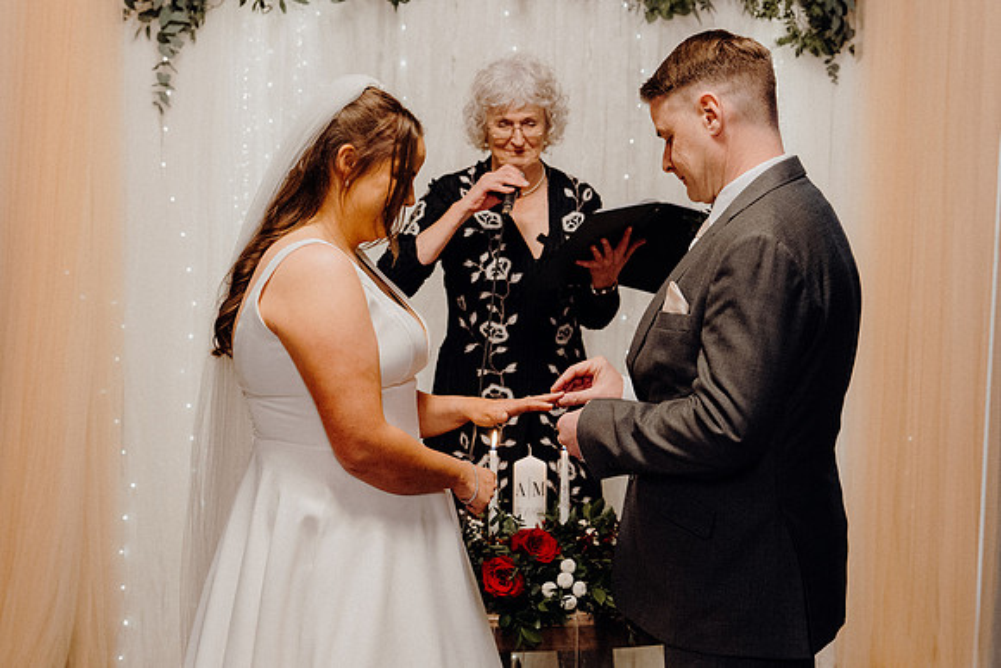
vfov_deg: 20.6
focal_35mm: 66
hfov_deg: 30.5
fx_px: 1836
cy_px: 334
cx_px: 500
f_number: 3.5
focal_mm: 44
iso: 3200
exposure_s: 1/160
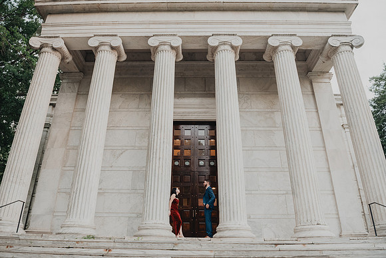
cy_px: 132
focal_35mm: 26
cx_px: 188
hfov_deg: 70.2
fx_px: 275
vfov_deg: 50.2
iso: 800
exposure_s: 1/500
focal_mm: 24
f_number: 3.5
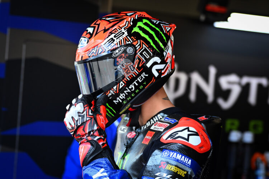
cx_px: 134
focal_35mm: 124
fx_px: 930
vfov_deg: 11.0
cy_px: 90
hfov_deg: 16.5
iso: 500
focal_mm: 83
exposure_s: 1/640
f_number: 2.7
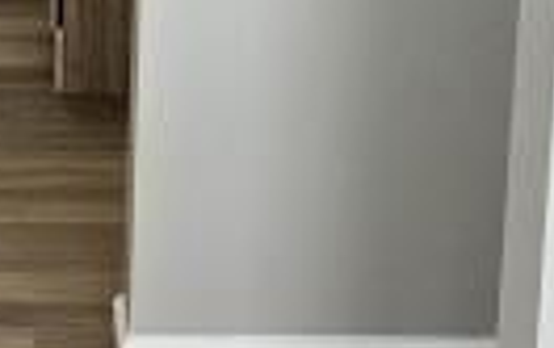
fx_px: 1860
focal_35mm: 123
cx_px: 42
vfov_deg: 10.3
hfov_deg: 16.7
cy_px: -191
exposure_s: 1/359
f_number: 1.8
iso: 160
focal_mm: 5.4
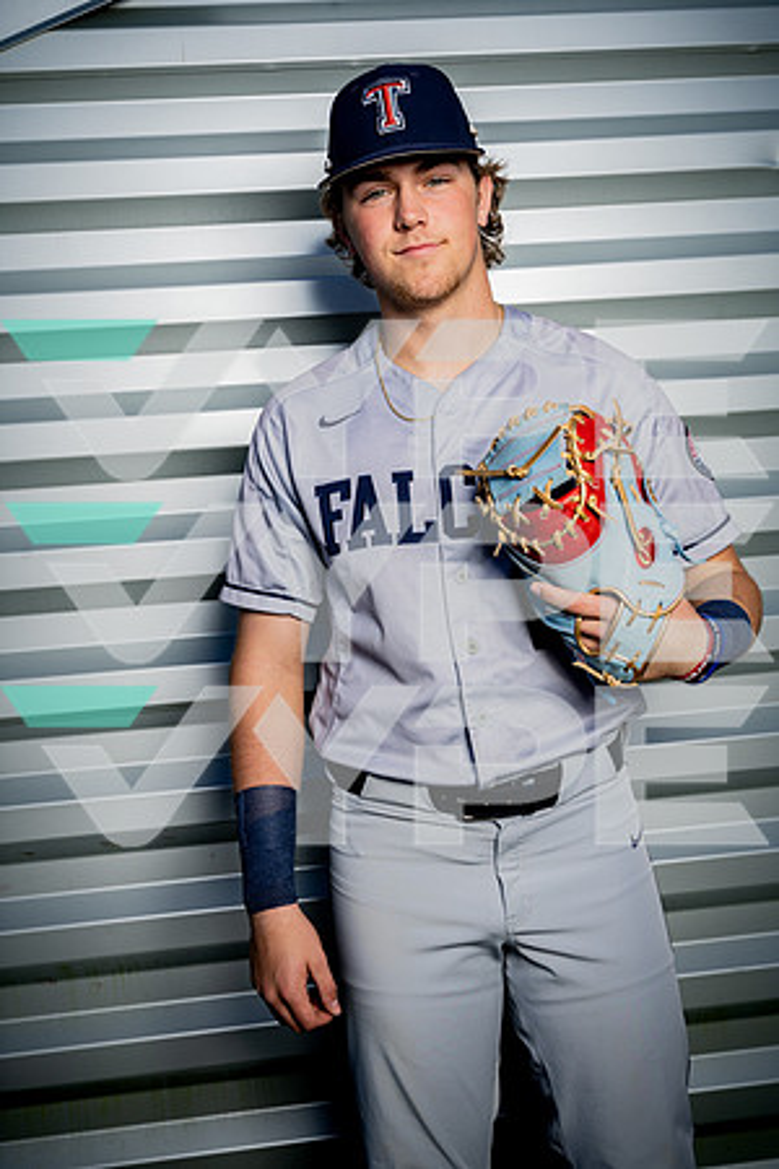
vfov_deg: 47.4
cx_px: 390
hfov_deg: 32.6
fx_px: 1331
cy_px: 584
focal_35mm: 41
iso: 125
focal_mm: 41
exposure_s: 1/250
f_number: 8
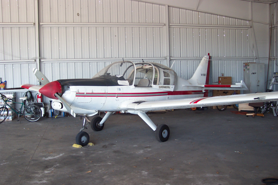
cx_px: 139
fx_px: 293
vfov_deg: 35.1
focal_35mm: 38
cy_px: 92
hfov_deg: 50.7
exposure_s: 1/60
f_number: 2.8
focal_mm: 8
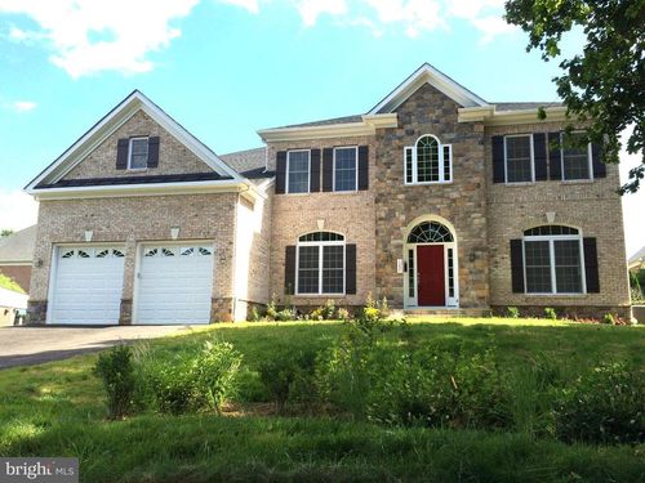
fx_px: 540
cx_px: 322
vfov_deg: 48.2
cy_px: 242
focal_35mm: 29
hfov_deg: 61.7
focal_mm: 4.15
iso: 32
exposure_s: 1/1140
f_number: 2.2
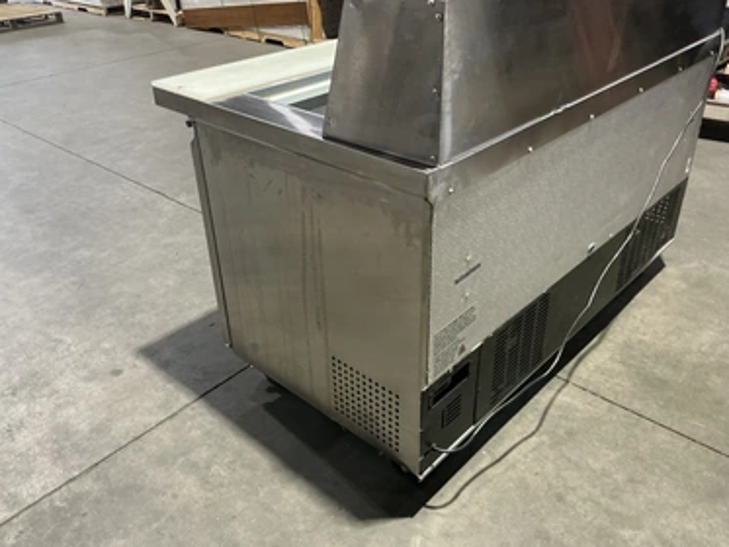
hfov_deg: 59.9
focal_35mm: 30
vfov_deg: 46.8
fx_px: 632
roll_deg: +1.1
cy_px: 264
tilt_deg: -29.9
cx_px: 375
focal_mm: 3
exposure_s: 1/51
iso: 320
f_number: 1.8
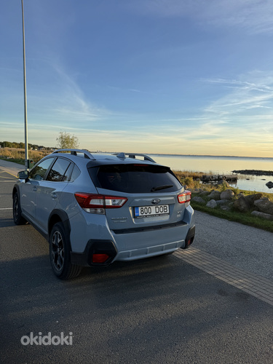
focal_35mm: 24
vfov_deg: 71.6
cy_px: 182
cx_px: 136
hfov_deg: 56.8
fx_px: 252
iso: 80
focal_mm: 6.76
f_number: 1.78
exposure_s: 1/1923
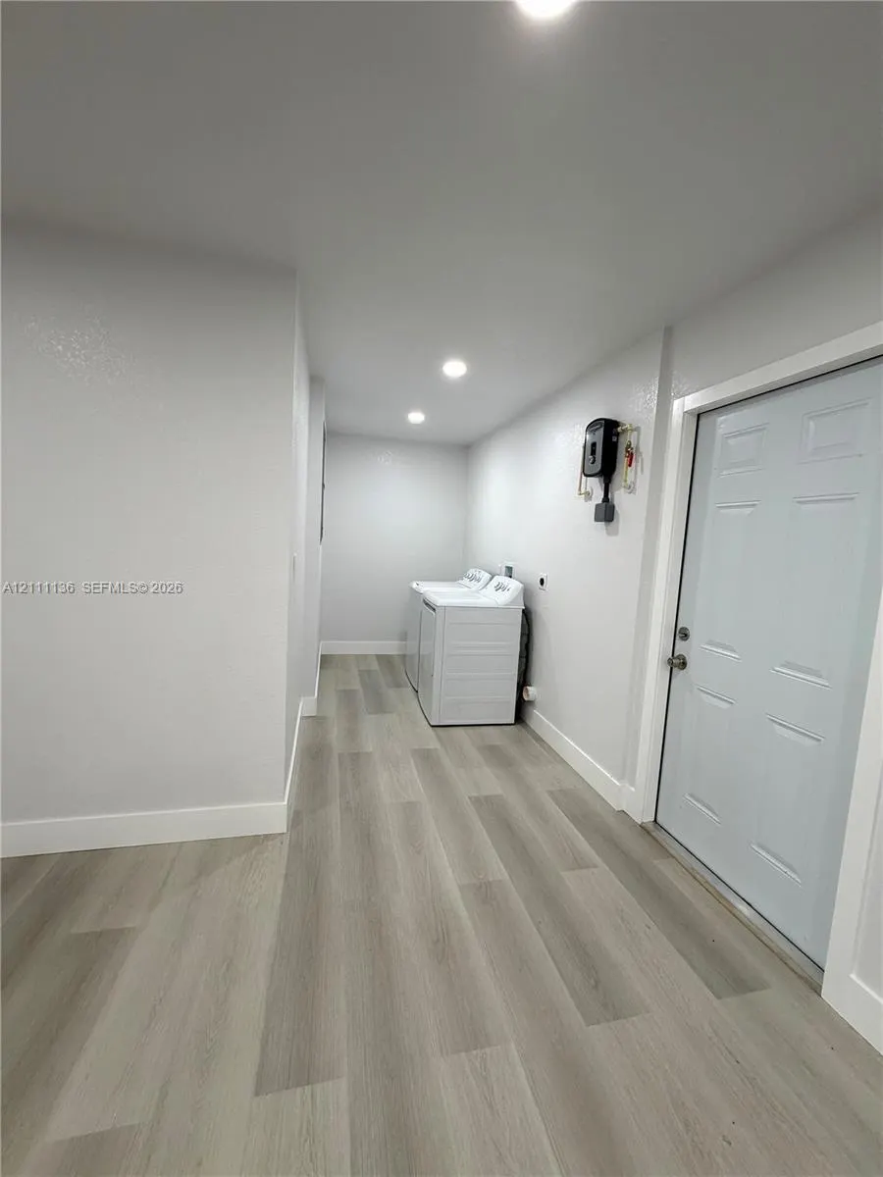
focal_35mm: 14
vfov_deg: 102.1
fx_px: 476
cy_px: 588
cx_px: 442
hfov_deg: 85.7
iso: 160
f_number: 2.2
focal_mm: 2.22
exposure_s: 1/120
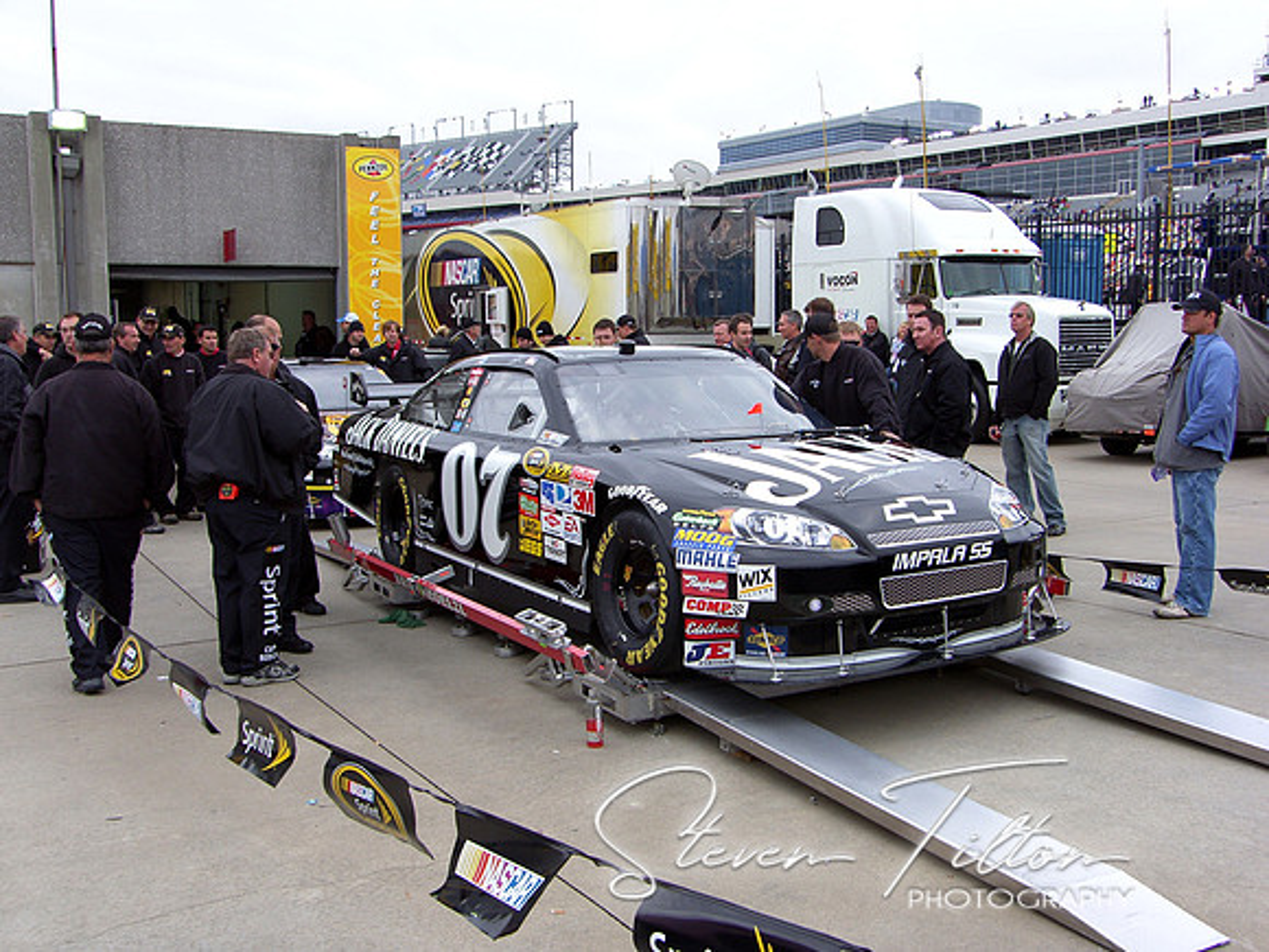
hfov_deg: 52.6
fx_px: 1283
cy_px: 476
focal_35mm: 35
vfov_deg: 40.7
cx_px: 634
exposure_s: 1/80
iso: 50
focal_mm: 9
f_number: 3.5
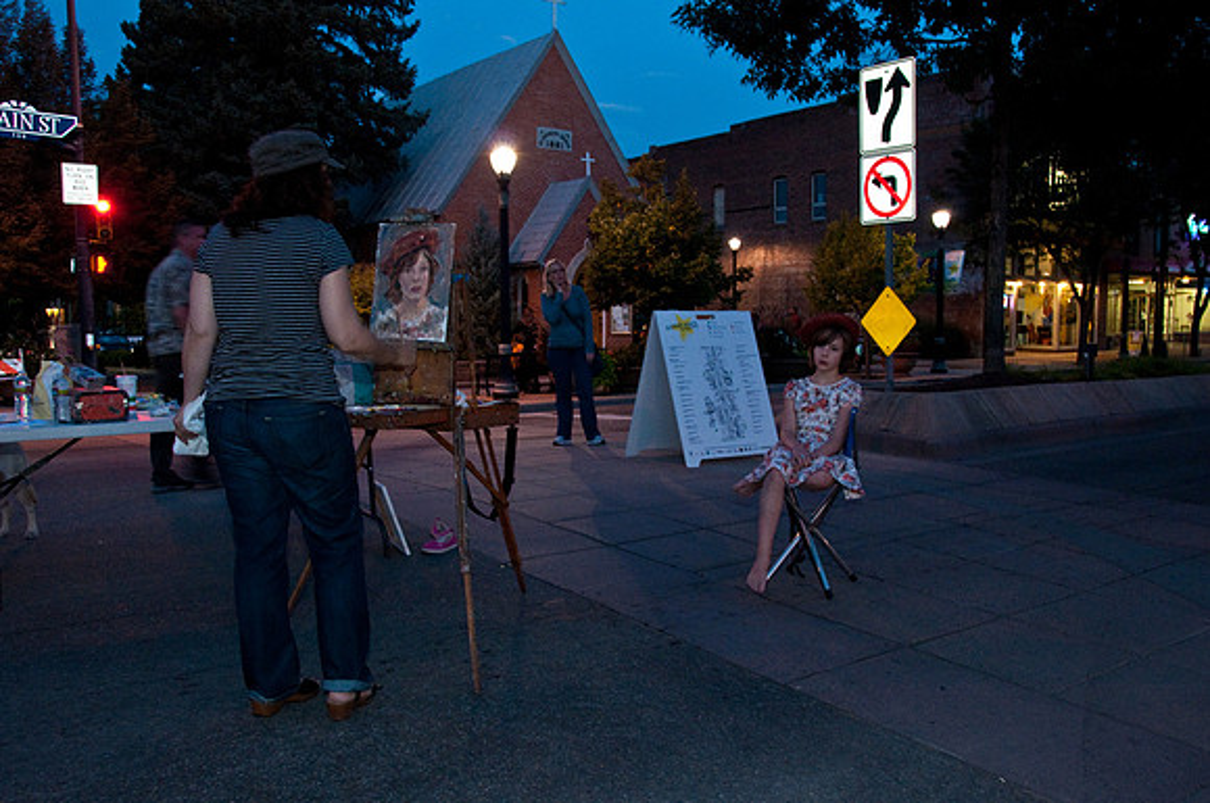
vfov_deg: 43.5
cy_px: 402
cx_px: 605
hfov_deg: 62.0
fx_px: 1007
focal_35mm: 30
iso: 1250
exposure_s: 1/15
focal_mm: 20
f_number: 6.3
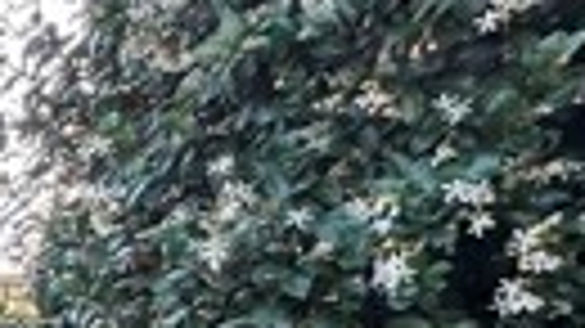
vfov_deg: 14.5
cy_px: 557
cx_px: -729
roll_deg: +1.2
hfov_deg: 16.4
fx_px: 1163
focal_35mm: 75
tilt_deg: -9.5
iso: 40
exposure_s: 1/179
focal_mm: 2.22
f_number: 2.2
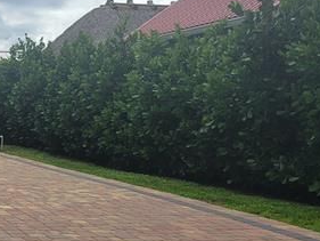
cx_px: -121
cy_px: 124
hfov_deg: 22.8
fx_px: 684
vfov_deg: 19.9
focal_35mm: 74
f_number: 1.8
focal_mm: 5.4
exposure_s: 1/3608
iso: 40
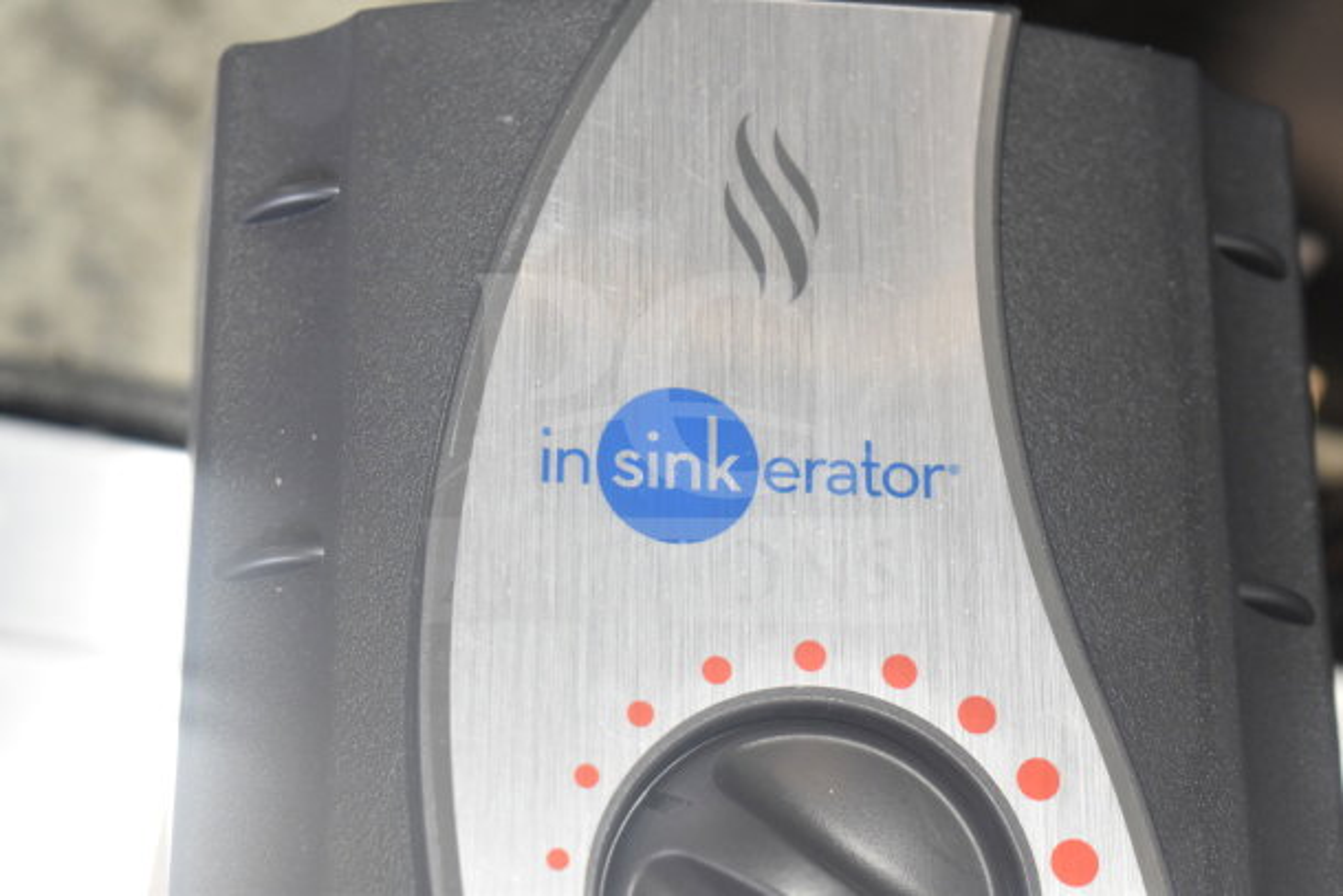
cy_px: 448
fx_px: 3078
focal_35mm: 82
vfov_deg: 16.6
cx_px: 672
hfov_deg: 24.6
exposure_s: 1/100
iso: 1400
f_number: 5.6
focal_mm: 55
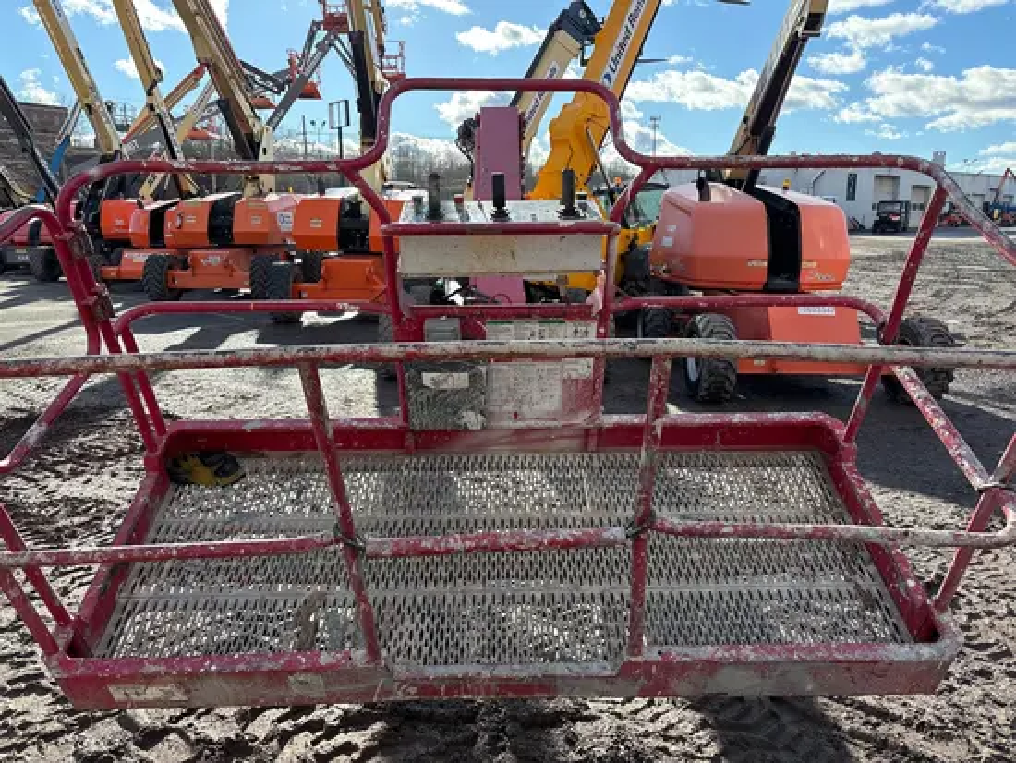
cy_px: 382
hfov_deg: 67.3
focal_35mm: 26
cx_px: 508
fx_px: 763
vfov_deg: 53.1
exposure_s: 1/1007
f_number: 1.6
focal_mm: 5.96
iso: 50
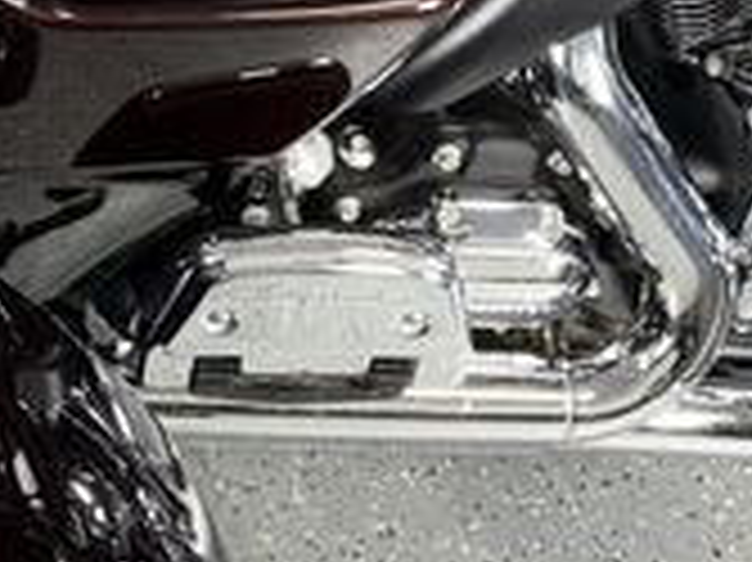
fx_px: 1997
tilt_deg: -39.1
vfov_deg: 15.4
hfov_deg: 18.3
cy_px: -117
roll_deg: -1.8
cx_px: -450
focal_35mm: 92
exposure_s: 1/15
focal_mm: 6.76
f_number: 1.78
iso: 64
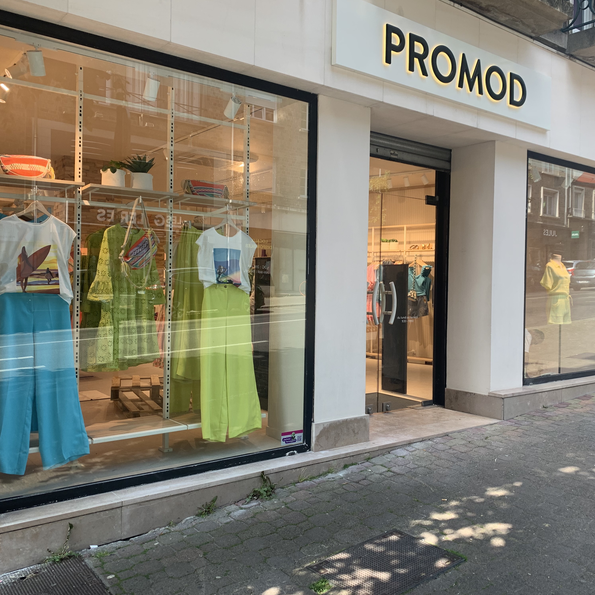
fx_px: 603
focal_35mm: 31
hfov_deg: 52.4
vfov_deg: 52.5
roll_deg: -1.4
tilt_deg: -1.4
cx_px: 328
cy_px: 297
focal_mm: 4.25
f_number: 1.8
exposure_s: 1/233
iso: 25
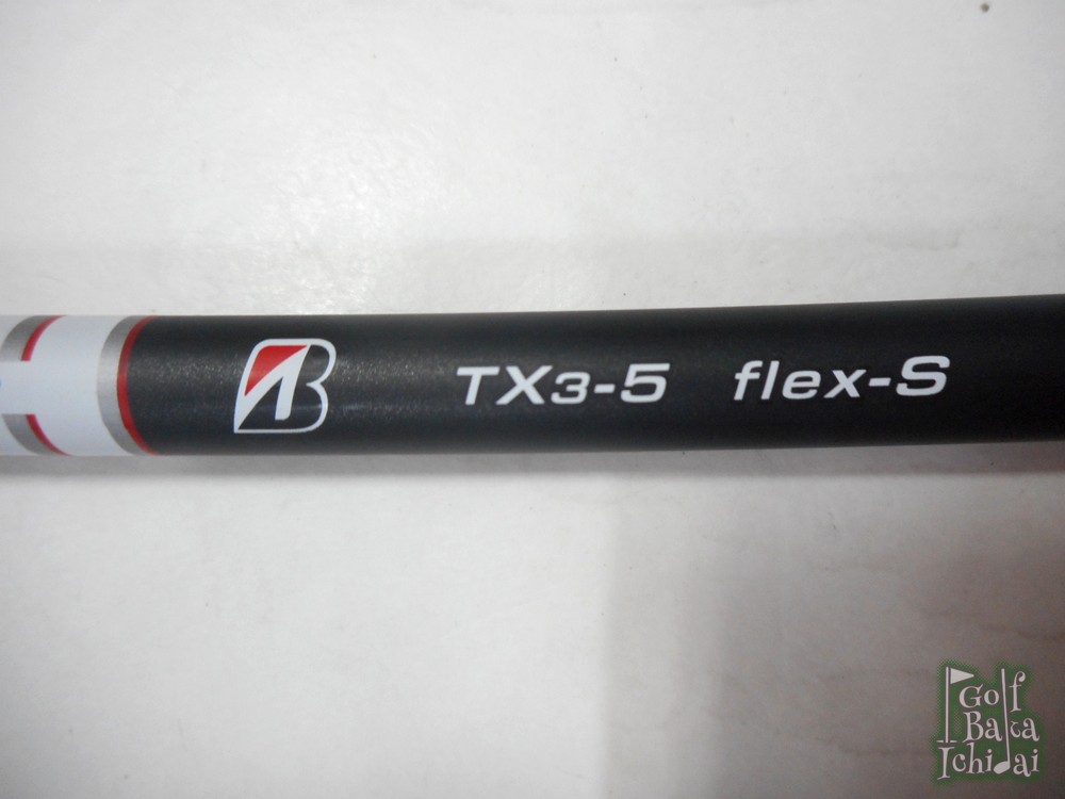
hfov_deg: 69.4
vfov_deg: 54.9
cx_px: 532
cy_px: 400
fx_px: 769
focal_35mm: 25
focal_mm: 4.5
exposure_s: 1/30
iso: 280
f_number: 3.7
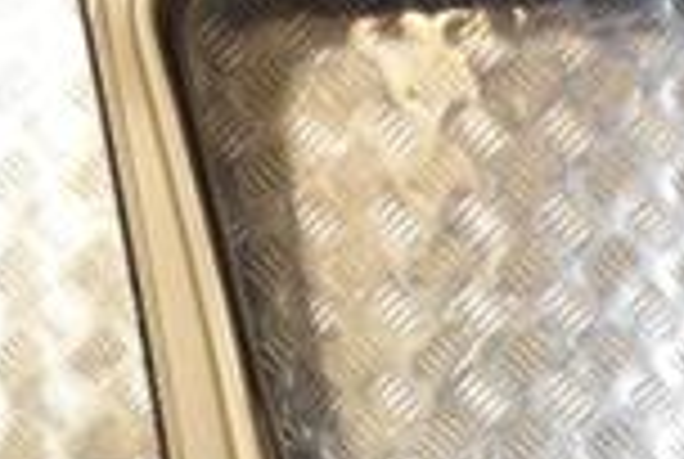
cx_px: 760
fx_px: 2360
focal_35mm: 124
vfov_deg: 10.6
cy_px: 734
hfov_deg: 16.0
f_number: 5
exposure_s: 1/200
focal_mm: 21
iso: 800
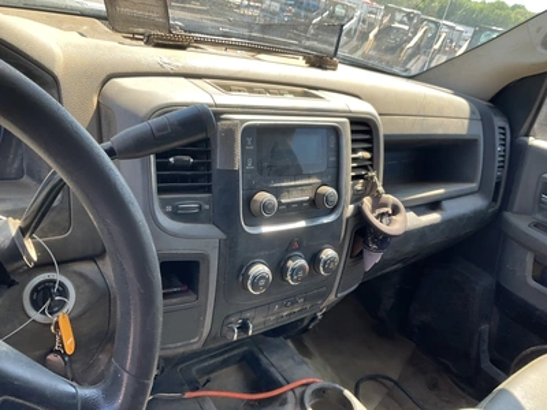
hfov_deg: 61.7
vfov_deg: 48.2
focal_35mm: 29
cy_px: 205
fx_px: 458
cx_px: 274
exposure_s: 1/122
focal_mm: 3
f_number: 1.8
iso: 20
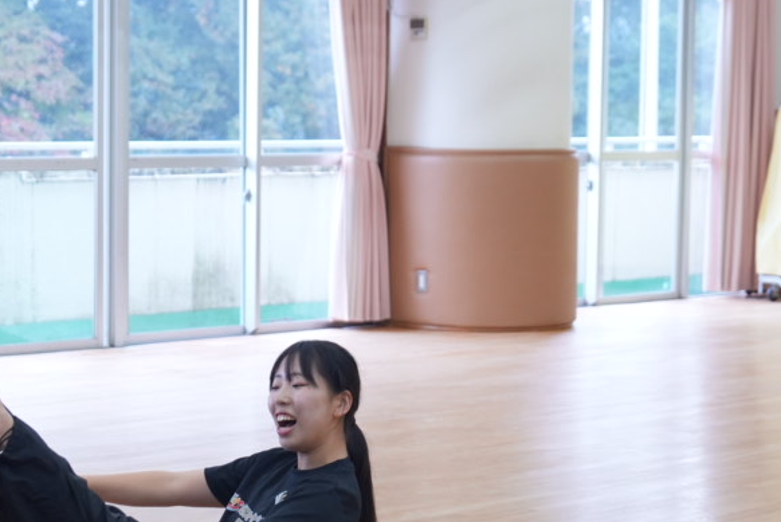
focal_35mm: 111
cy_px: 374
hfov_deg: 18.4
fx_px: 2410
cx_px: 464
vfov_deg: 12.3
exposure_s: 1/125
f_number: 3.2
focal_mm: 40
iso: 800
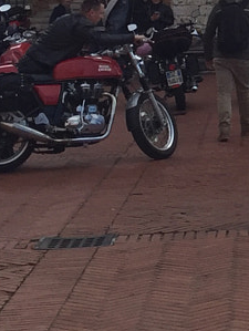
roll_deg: +0.2
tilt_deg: +6.8
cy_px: -142
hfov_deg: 8.7
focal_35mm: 155
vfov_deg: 12.2
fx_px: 1483
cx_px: 596
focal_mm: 4.15
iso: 32
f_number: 2.2
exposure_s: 1/1980
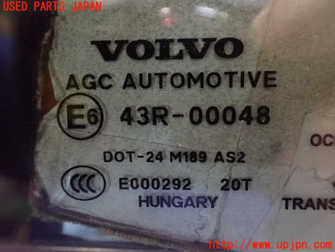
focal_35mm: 30
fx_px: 290
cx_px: 168
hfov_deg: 60.0
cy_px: 126
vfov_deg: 46.8
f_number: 2.3
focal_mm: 5.4
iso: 1600
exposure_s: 1/25
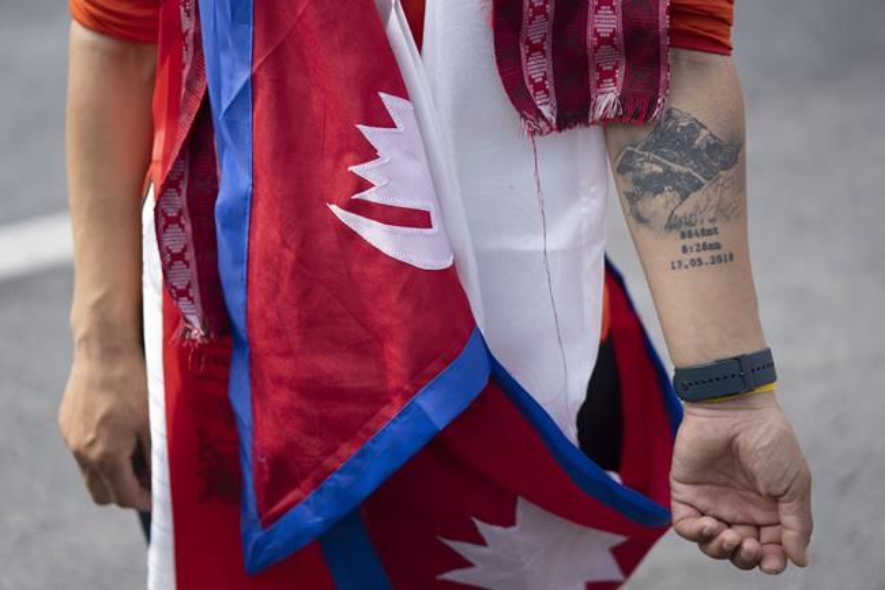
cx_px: 442
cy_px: 295
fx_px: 1720
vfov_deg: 19.4
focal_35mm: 70
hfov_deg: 28.9
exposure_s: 1/3200
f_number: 2.8
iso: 640
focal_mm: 70
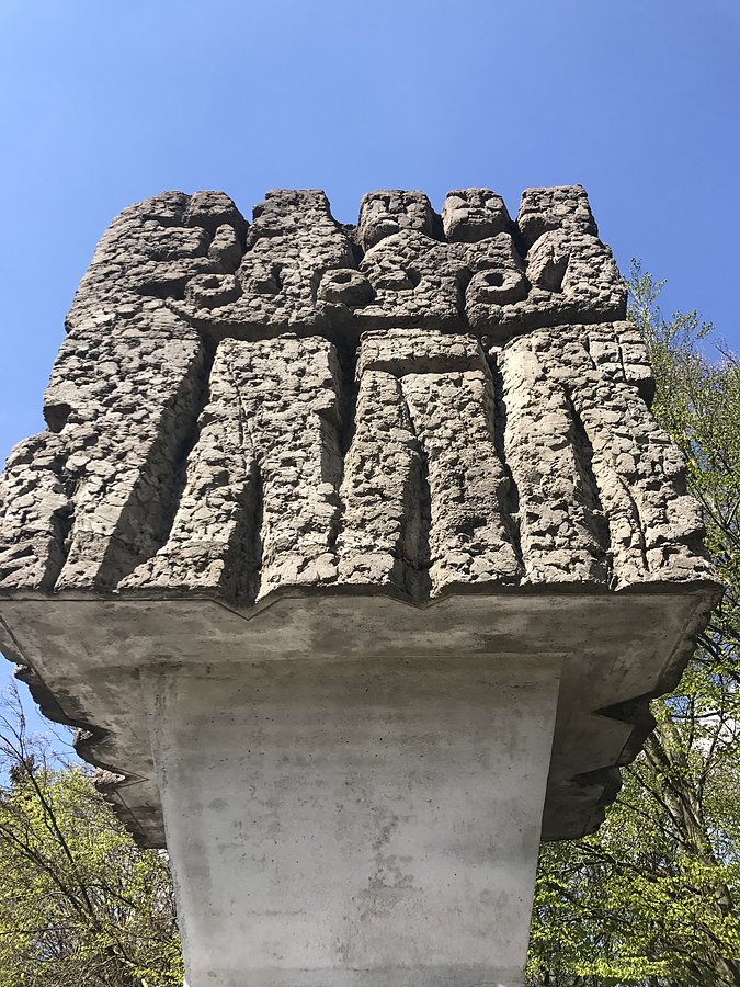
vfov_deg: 63.4
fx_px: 798
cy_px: 494
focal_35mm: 28
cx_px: 370
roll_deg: +0.3
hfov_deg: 49.7
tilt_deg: +41.8
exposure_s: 1/1451
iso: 20
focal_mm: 3.99
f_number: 1.8
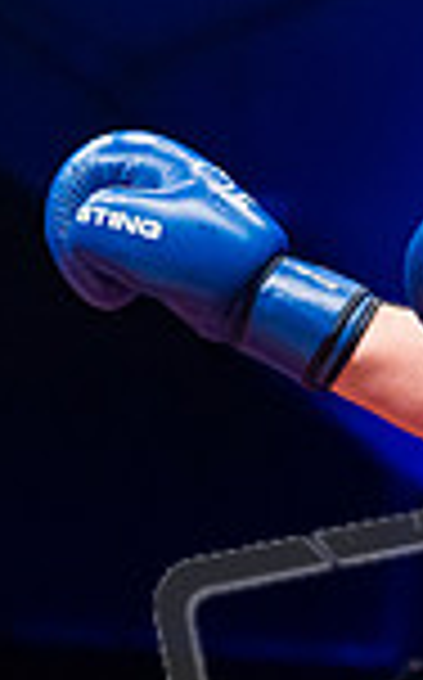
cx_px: 166
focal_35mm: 290
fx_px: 5364
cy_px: 637
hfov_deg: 4.5
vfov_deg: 7.2
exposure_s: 1/1000
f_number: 3.2
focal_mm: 74
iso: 4000
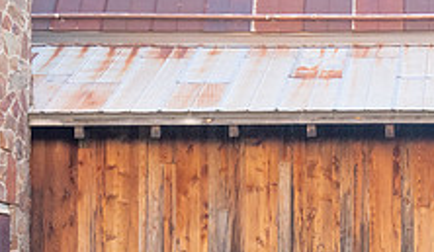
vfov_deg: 5.7
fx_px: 2494
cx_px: 448
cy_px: 345
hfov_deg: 9.9
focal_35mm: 215
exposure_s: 1/320
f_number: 5
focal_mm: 70
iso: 1600
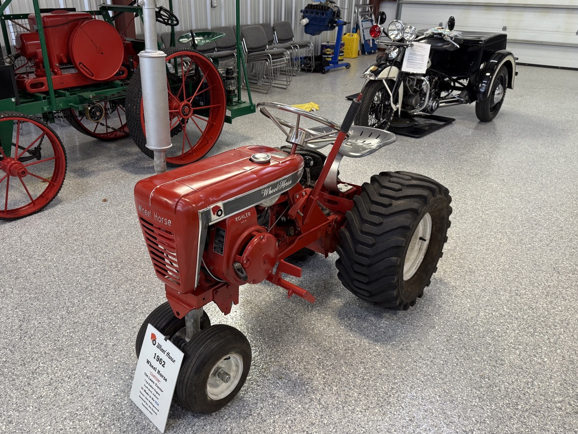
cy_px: 213
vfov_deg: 49.7
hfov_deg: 63.3
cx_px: 264
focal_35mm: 28
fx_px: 468
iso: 160
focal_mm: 6.76
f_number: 1.78
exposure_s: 1/60
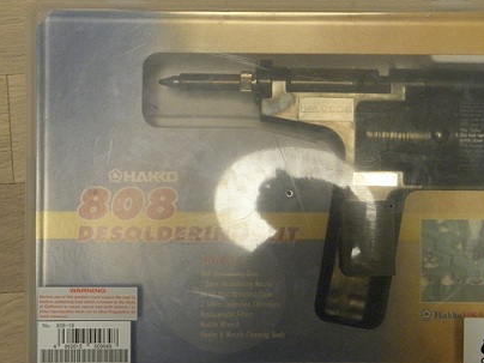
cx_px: 283
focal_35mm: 63
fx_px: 881
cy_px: 207
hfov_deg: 30.7
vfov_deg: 23.3
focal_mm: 9.1
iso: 400
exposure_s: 1/13
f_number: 4
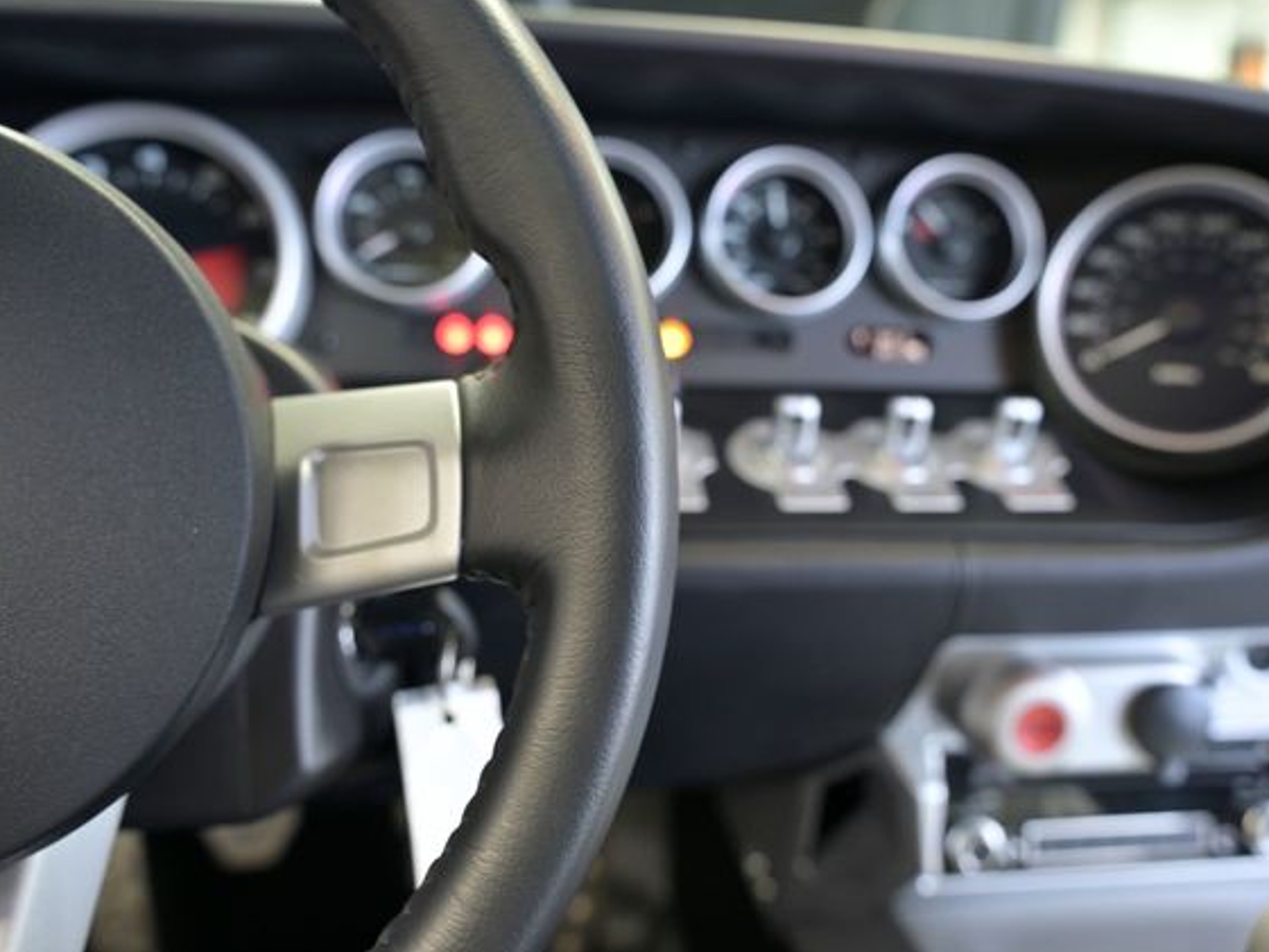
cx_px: 701
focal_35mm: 34
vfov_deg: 41.8
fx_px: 1247
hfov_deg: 53.8
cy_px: 473
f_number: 4.5
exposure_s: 1/50
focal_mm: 31
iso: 1250
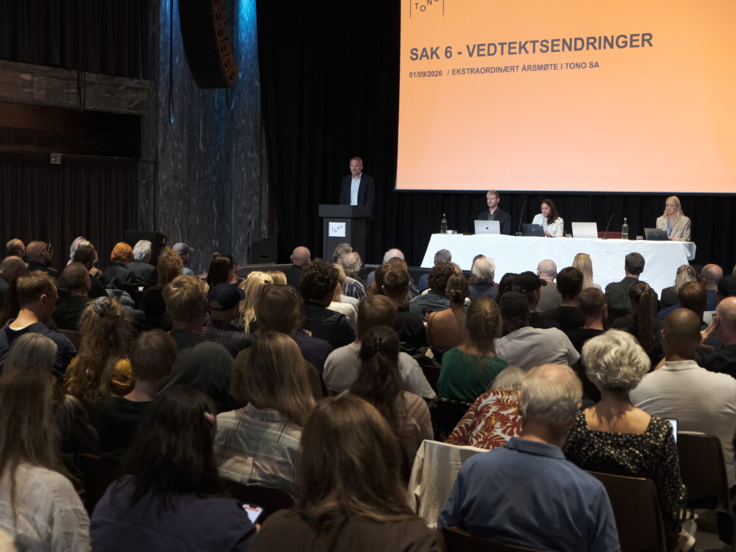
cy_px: 276
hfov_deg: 37.5
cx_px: 339
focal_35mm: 51
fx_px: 1085
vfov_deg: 28.6
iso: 1600
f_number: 3.6
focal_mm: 31.5
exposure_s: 1/125
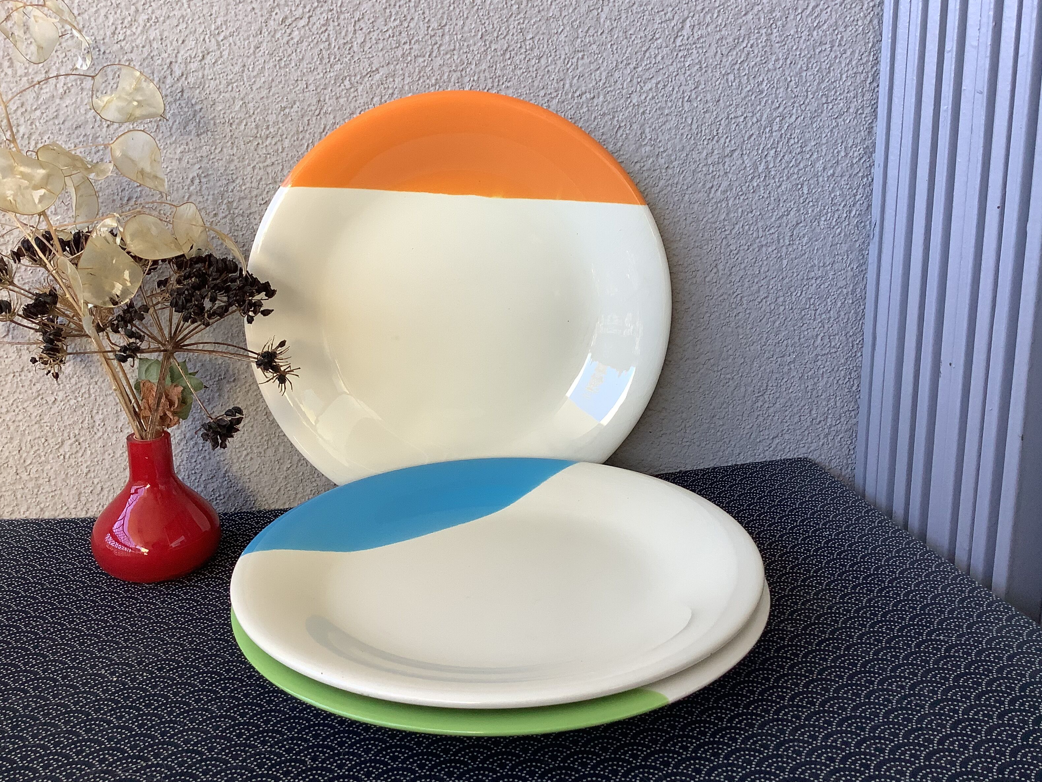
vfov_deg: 44.2
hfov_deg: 56.8
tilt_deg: -13.7
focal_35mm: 32
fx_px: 963
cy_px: 392
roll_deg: +0.9
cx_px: 507
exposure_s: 1/100
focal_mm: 3.3
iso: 50
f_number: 2.4
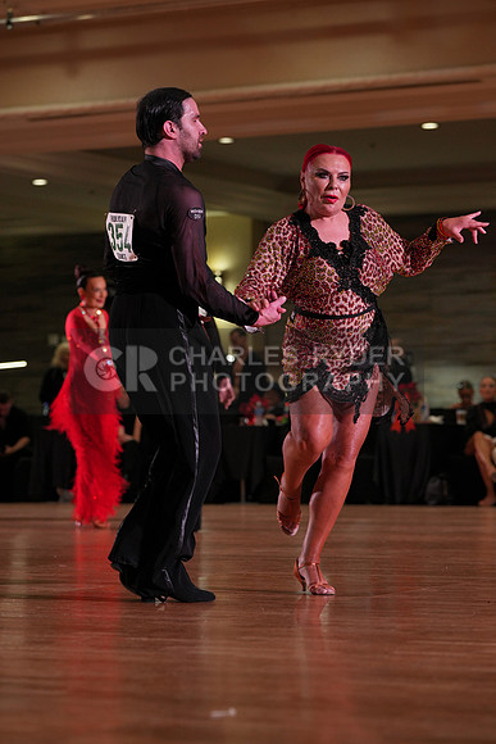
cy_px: 372
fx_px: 2210
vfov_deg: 19.1
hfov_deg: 12.8
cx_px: 248
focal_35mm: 107
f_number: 4
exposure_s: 1/400
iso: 800
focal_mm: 107
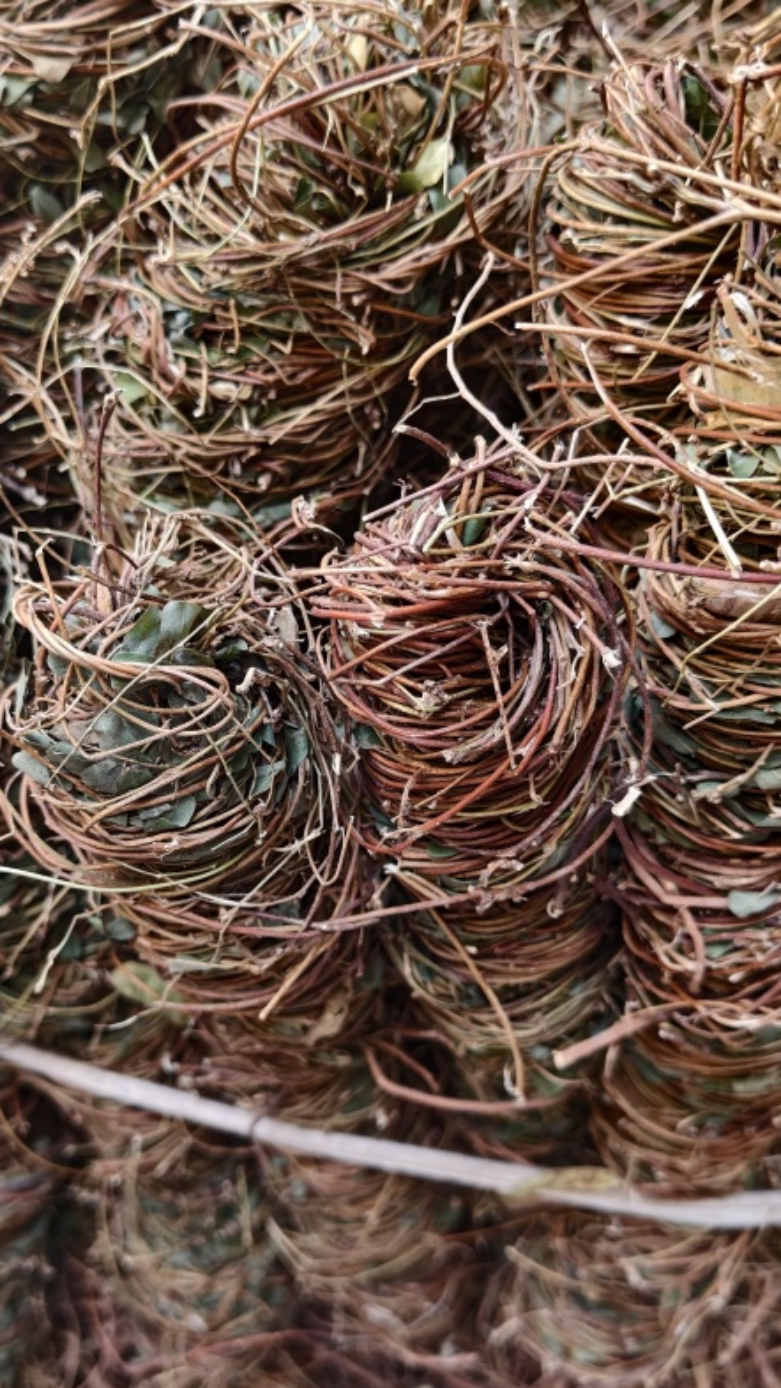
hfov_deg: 34.5
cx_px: 302
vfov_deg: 58.0
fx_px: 1252
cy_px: 728
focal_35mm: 34
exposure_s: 1/400
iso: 474
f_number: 1.88
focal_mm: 5.56
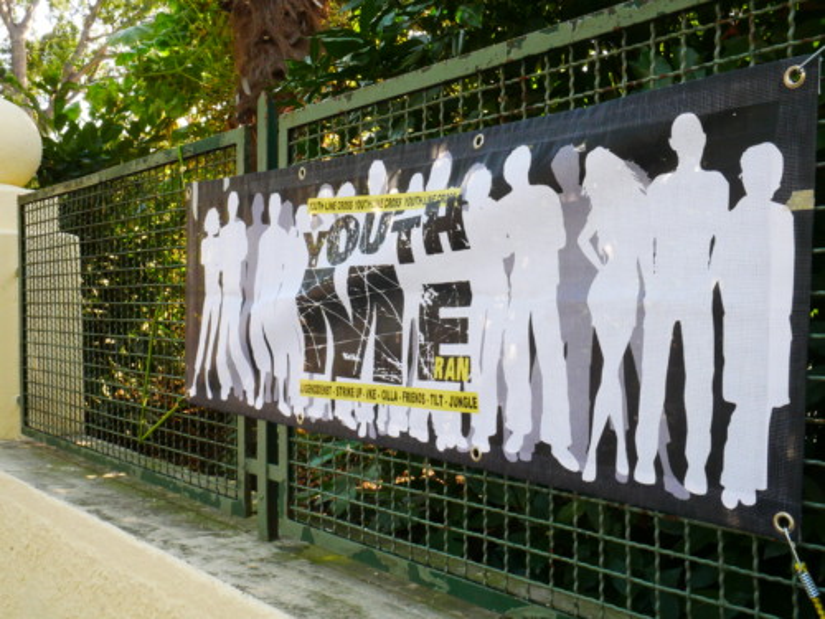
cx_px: 412
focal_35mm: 40
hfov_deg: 46.8
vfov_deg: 36.0
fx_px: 953
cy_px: 310
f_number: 16
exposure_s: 1/60
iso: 1600
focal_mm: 20
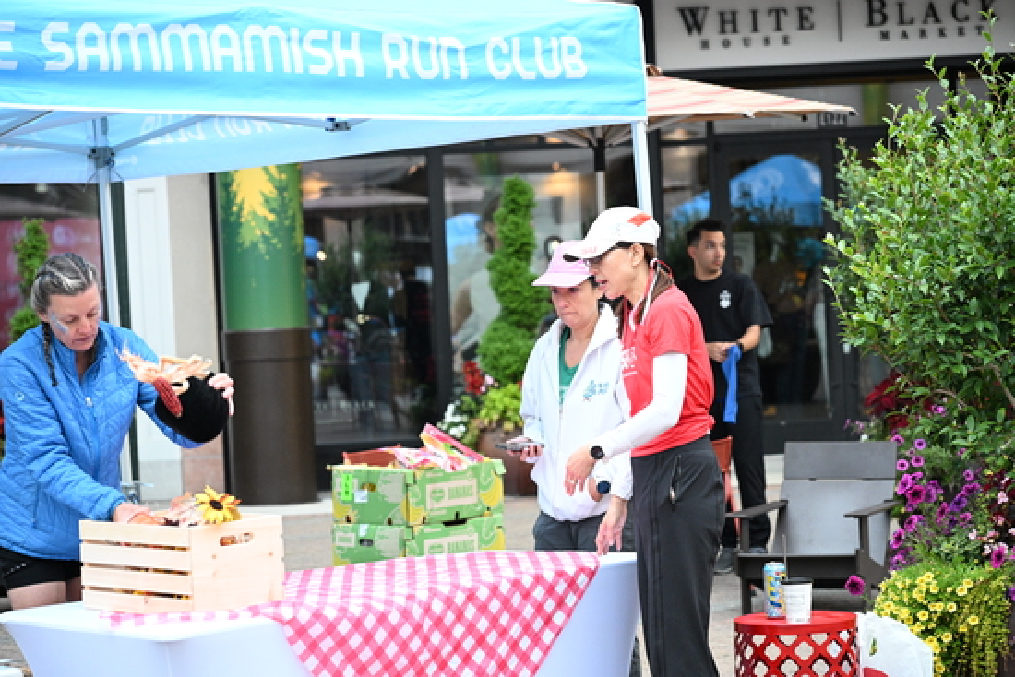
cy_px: 338
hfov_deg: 21.2
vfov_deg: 14.3
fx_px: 2707
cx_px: 508
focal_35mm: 96
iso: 3200
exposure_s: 1/160
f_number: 4
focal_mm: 96
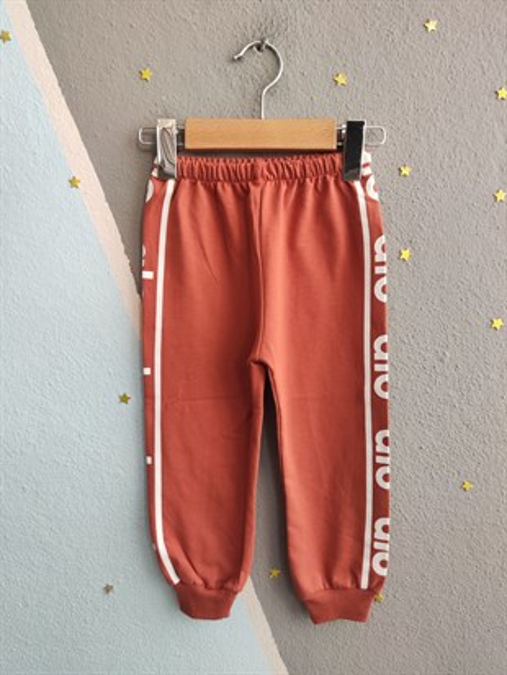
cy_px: 338
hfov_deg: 56.8
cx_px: 254
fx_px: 468
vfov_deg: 71.6
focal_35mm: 24
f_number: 1.88
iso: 355
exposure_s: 1/56.4
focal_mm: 5.59
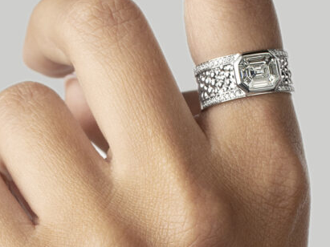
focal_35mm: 398
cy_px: 383
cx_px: 110
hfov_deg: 5.0
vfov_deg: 3.7
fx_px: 3793
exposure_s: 1/100
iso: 500
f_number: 7.1
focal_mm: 85
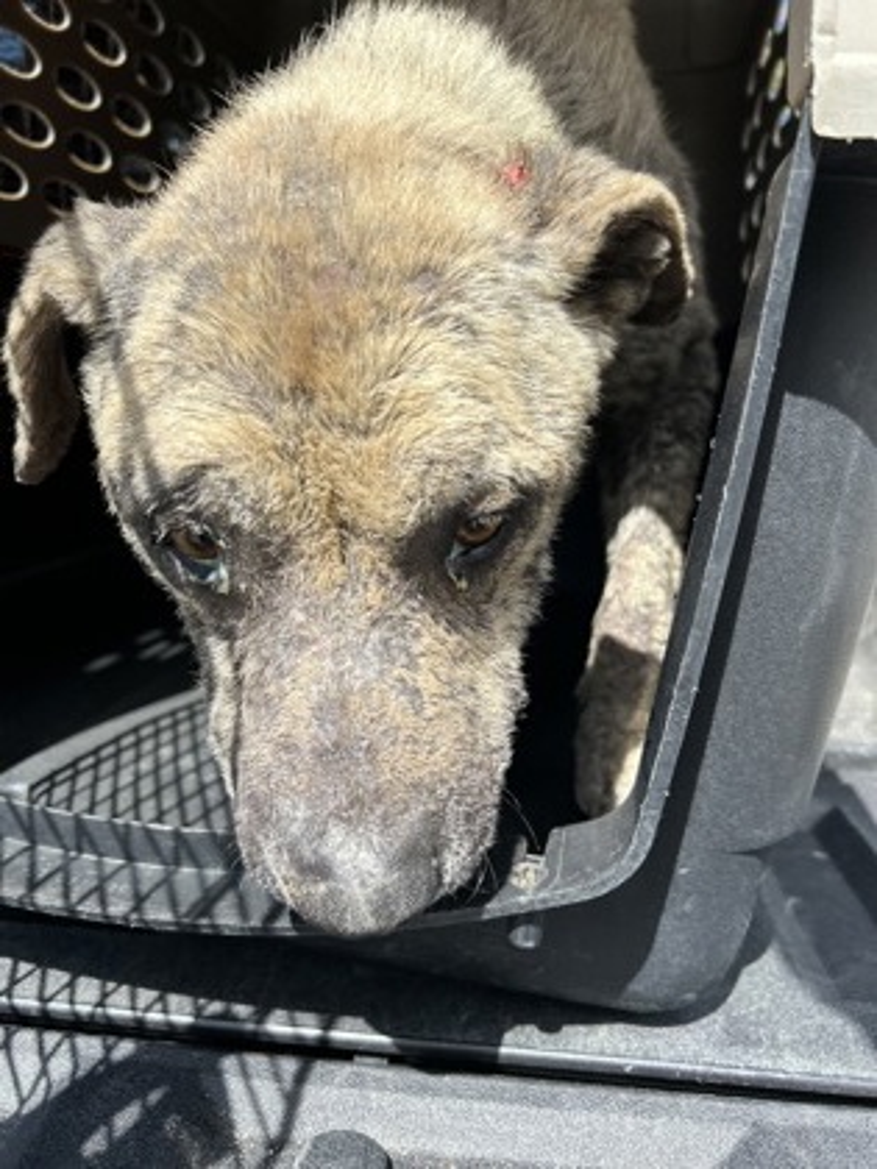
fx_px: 878
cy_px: 584
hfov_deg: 53.1
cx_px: 438
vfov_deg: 67.3
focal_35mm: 26
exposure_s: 1/2045
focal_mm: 5.7
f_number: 1.5
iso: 50
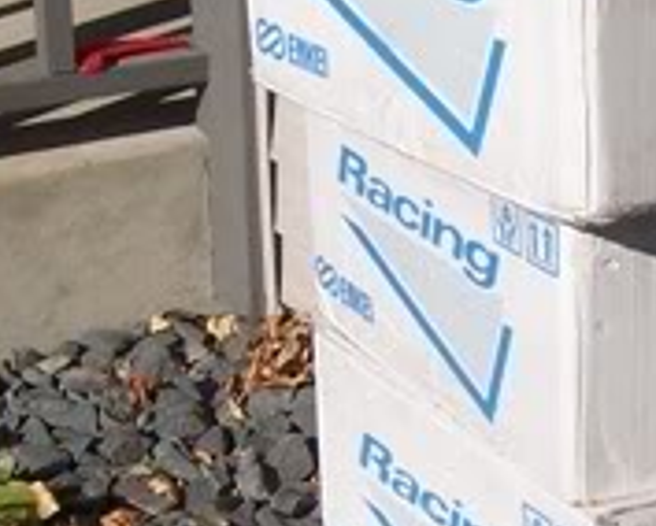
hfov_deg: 15.0
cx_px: 604
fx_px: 2468
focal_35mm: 127
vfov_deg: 12.2
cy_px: 256
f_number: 4.8
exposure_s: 1/750
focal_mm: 6
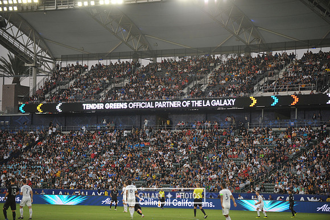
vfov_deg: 11.8
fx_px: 1063
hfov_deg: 17.7
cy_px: 110
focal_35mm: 116
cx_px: 165
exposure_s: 1/1000
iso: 1250
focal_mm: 116
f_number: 2.8
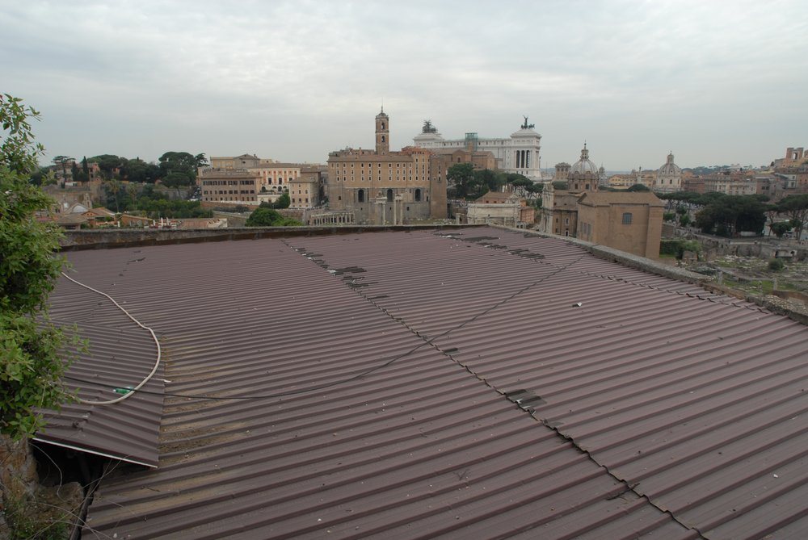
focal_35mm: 21
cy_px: 270
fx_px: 472
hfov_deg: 81.1
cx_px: 404
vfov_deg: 59.6
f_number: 8
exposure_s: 1/250
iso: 200
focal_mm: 14
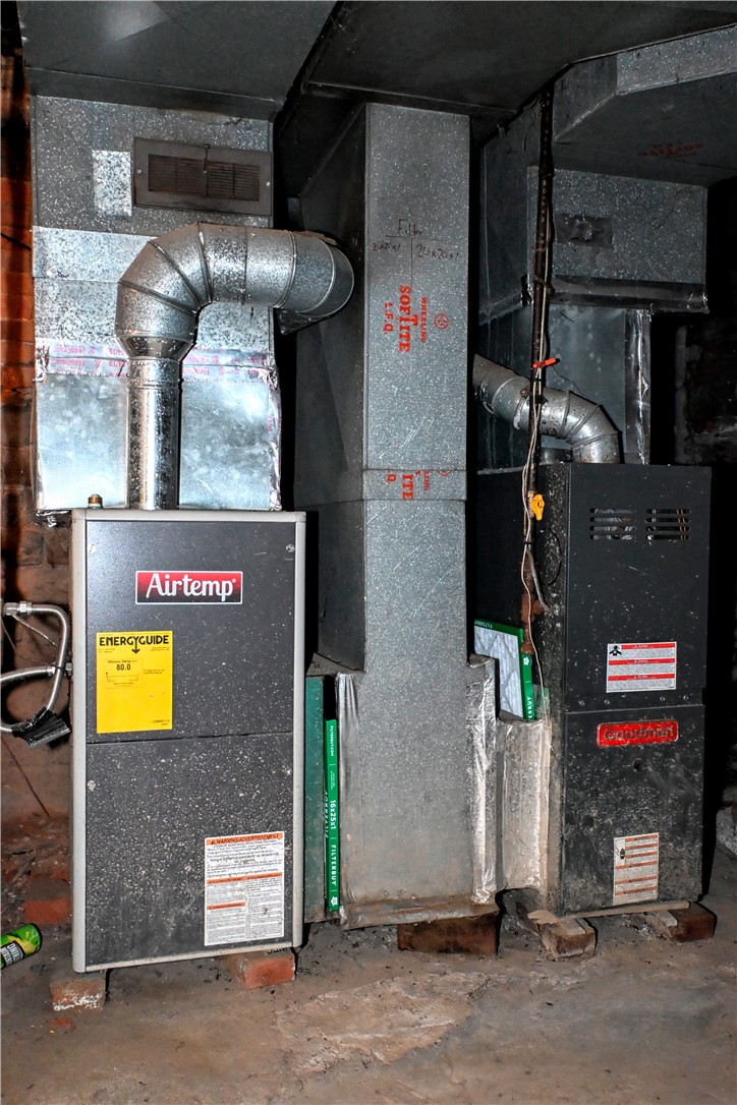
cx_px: 368
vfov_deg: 59.5
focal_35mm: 32
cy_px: 552
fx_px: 967
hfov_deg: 41.7
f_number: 4.8
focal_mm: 21
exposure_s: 1/60
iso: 3200
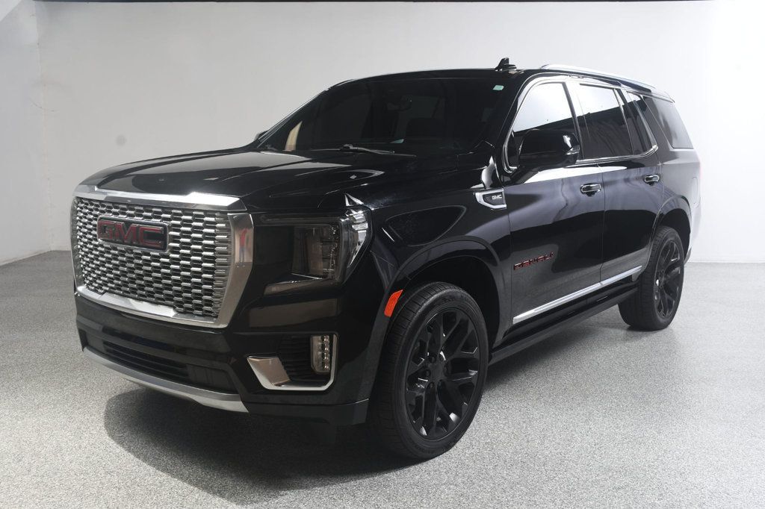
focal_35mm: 36
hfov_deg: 53.1
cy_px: 254
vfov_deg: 36.8
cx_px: 382
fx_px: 765
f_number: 9
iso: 100
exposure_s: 1/160
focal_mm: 24
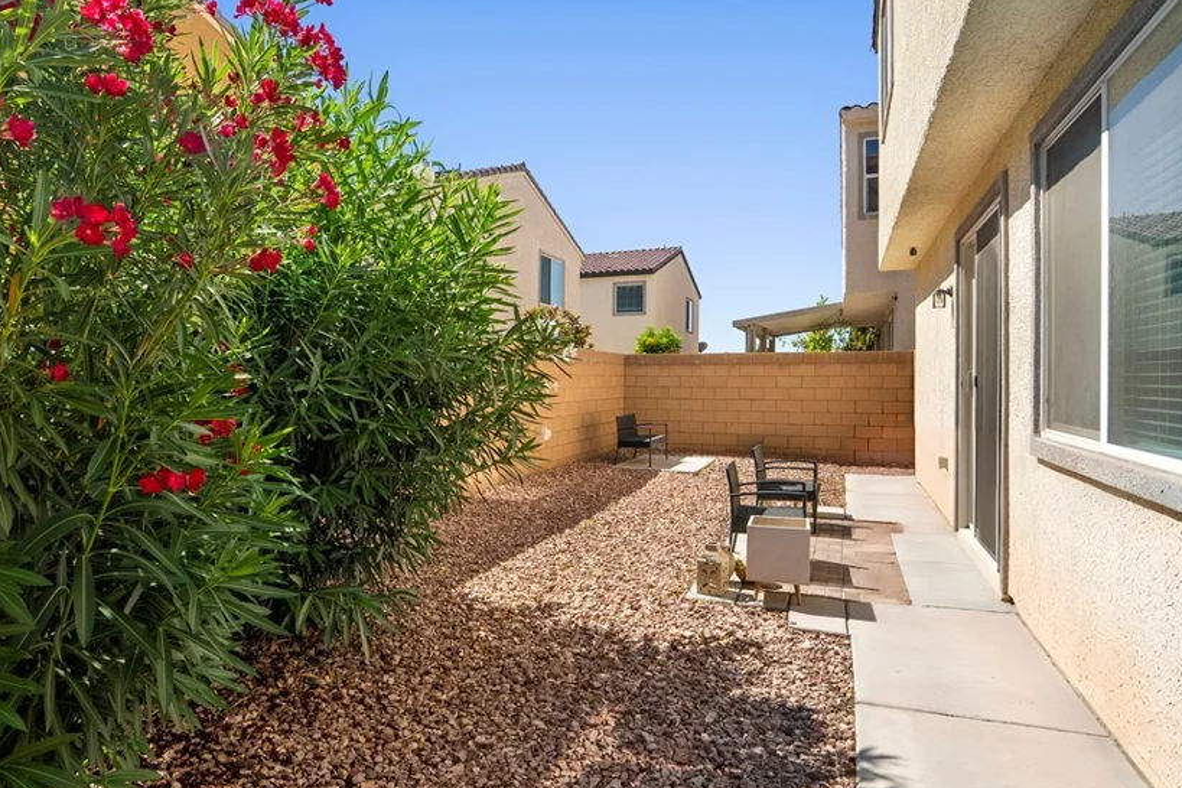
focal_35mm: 20
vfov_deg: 61.9
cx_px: 518
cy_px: 385
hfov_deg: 83.6
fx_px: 657
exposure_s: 1/500
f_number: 9
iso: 800
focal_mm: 16
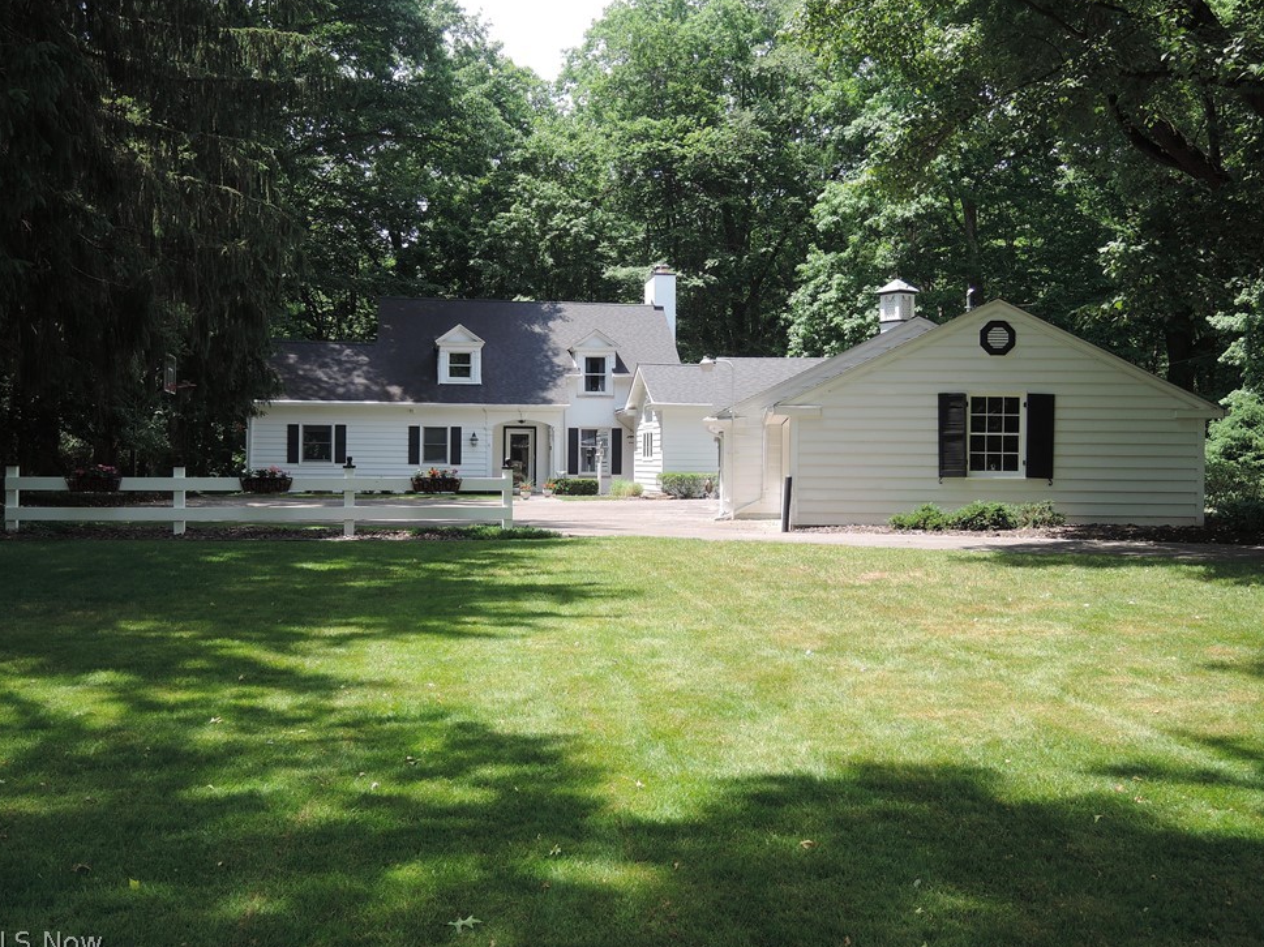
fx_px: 1351
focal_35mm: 37
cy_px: 463
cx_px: 635
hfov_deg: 50.2
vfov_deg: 38.6
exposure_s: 1/320
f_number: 3.5
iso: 80
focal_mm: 7.5
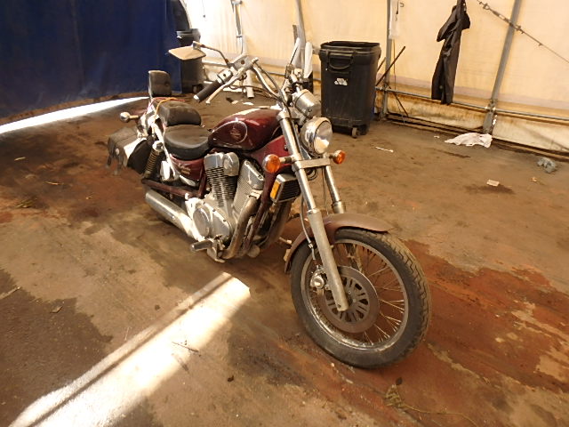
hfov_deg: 79.0
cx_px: 284
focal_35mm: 21
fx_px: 345
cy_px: 214
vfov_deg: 63.4
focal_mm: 3.7
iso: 125
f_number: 3.5
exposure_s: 1/100
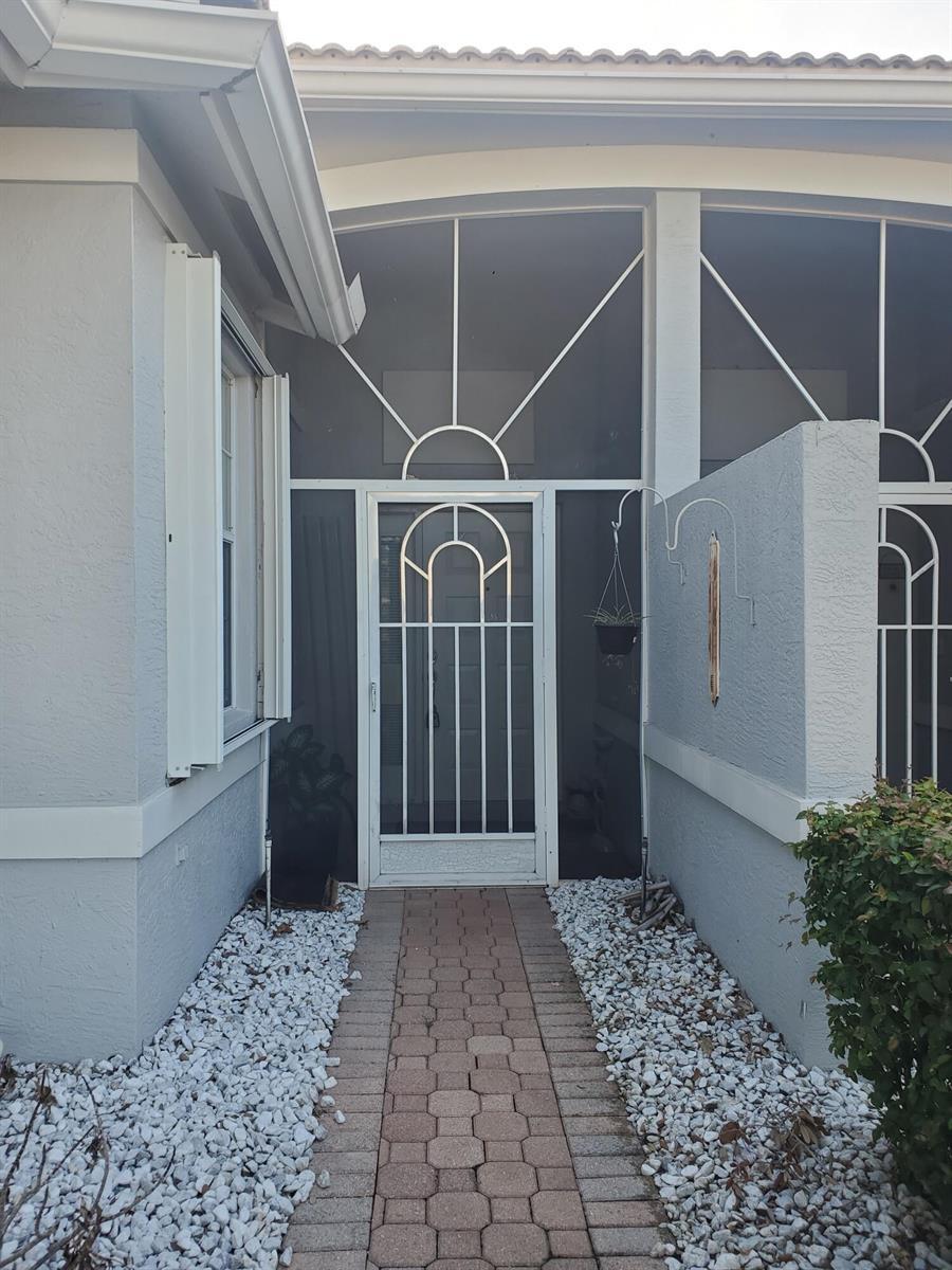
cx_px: 476
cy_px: 635
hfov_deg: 53.1
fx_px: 953
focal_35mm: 26
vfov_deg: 67.3
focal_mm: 4.3
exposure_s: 1/112
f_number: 2.4
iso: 50
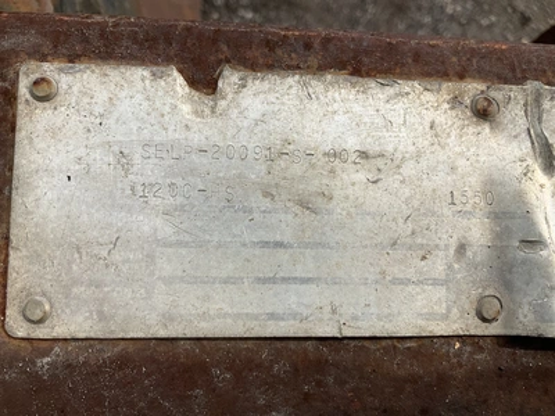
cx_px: 278
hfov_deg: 61.7
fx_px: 465
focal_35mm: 29
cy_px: 208
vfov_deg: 48.2
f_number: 1.8
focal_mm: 3
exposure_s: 1/1730
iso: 25
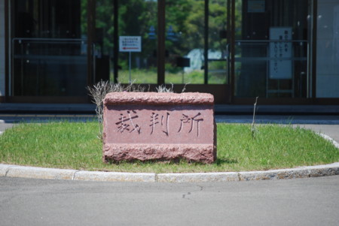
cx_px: 170
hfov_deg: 6.9
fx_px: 2828
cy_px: 113
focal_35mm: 300
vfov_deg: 4.6
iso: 200
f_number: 5.6
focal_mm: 200
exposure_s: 1/500
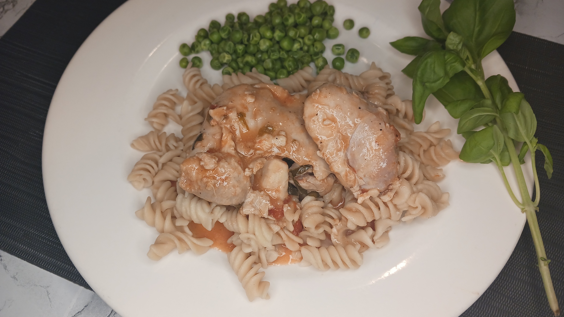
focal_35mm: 30
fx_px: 449
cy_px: 150
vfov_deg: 38.9
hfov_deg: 64.3
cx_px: 286
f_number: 1.8
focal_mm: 4
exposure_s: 1/60
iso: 80
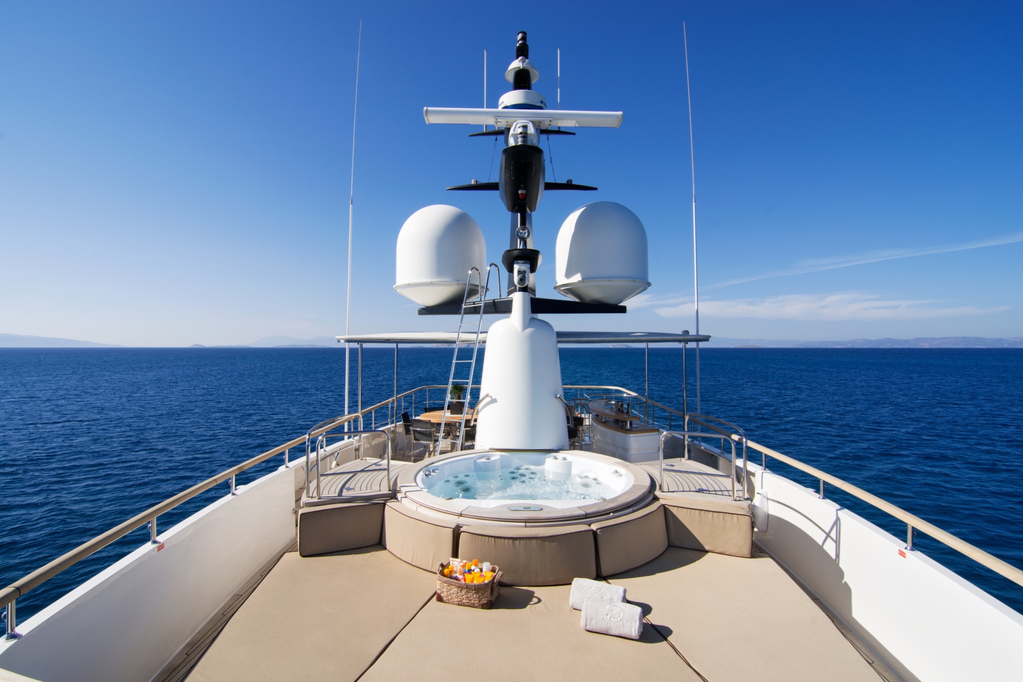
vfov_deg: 72.1
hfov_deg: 95.0
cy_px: 341
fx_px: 469
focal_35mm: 16
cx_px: 512
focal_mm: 11
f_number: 11
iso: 100
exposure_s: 1/160
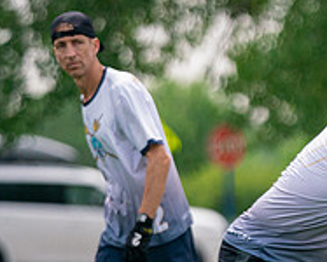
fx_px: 7227
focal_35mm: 746
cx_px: 342
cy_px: 223
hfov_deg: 2.6
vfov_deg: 2.1
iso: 500
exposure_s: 1/8000
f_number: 2.8
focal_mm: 200
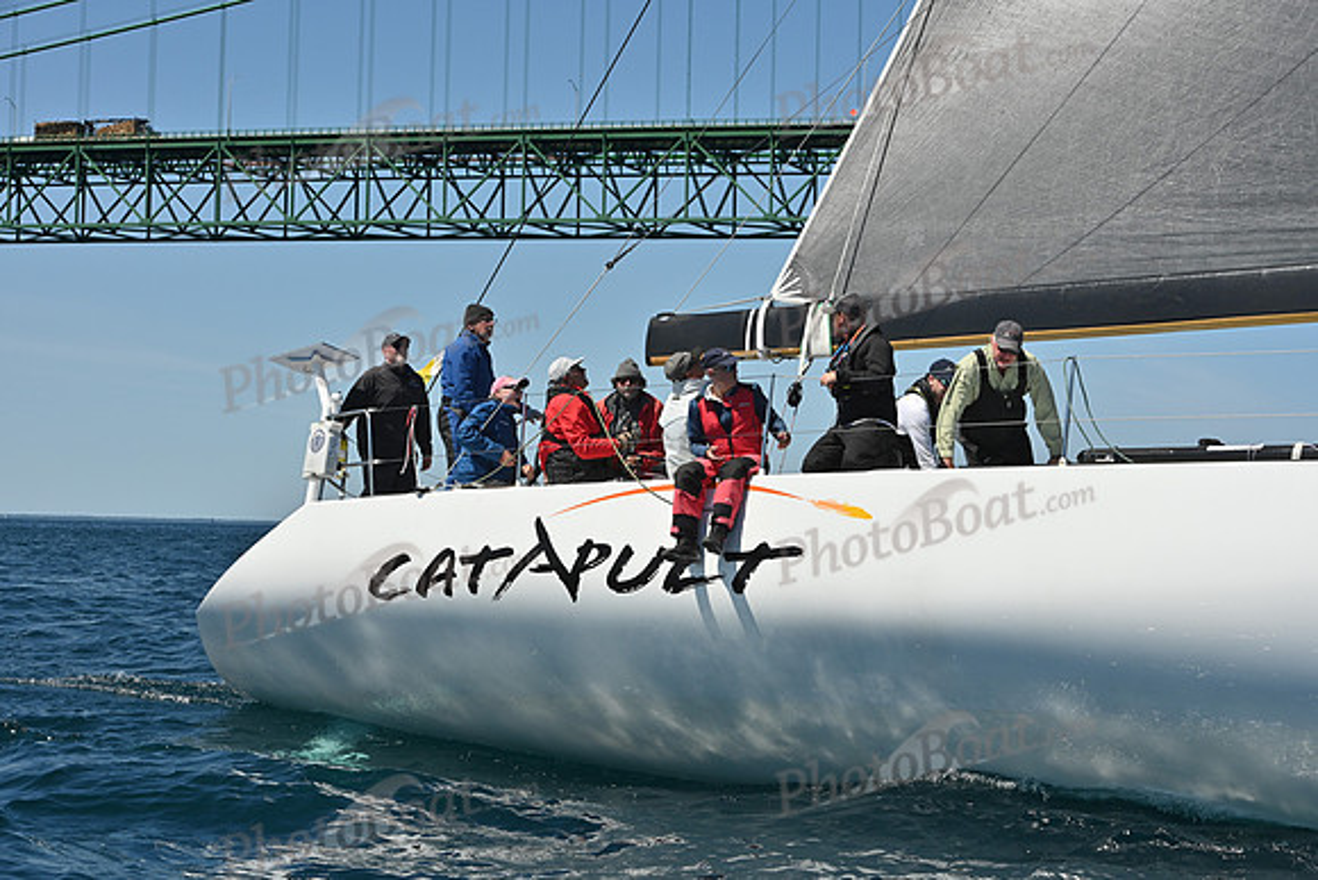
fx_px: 2563
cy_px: 440
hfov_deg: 28.8
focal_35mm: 70
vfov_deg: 19.5
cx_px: 659
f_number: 11
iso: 320
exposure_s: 1/1000
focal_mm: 70
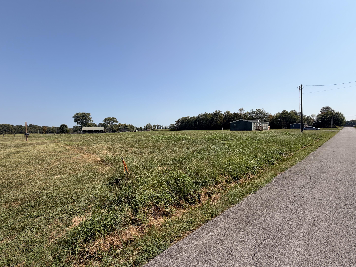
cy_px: 139
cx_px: 187
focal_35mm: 15
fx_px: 154
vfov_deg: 81.7
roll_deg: +0.7
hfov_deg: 98.1
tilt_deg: -4.5
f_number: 2.2
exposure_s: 1/1087
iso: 20
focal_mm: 2.22
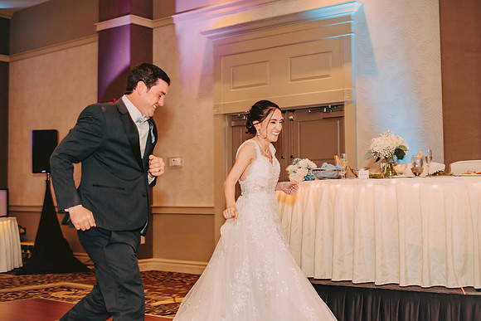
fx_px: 668
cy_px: 160
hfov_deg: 39.6
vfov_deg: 27.0
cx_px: 240
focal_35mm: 50
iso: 800
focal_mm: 50
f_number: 2.5
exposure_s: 1/125
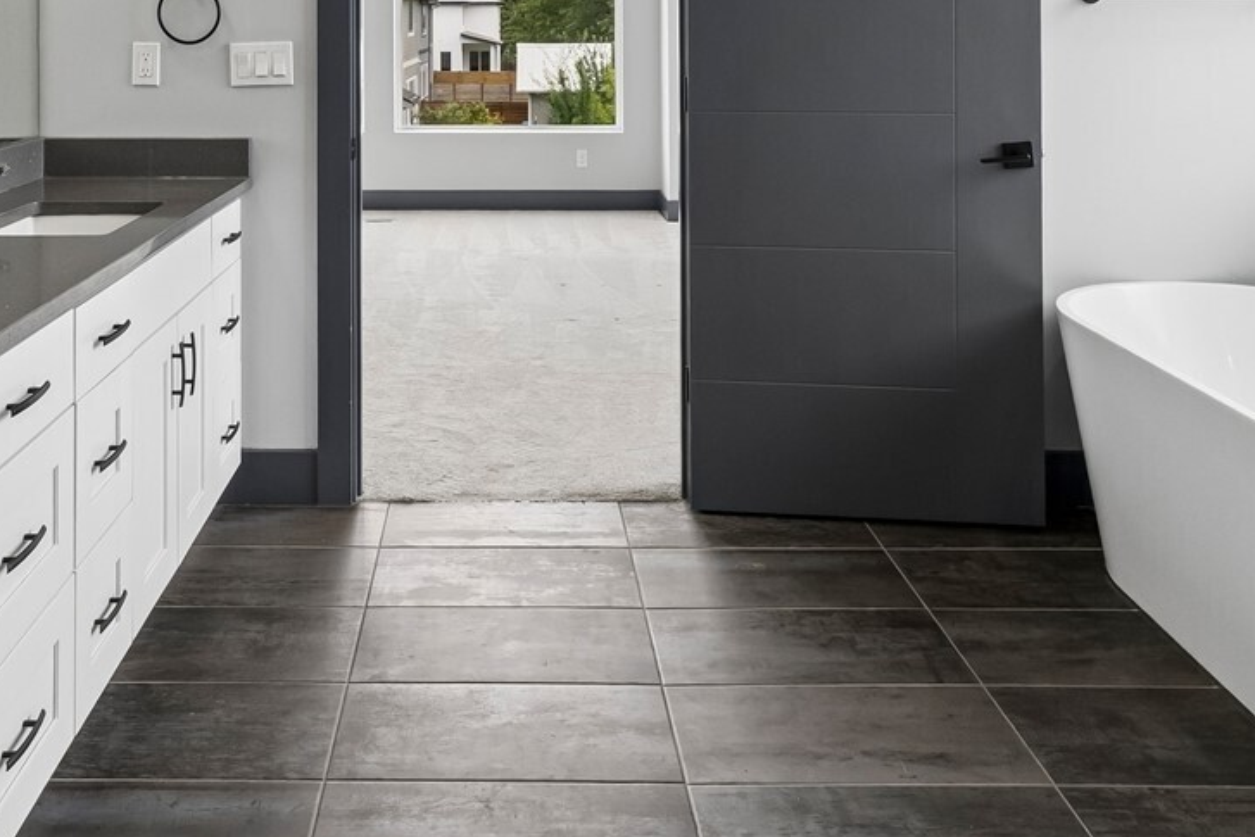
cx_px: 460
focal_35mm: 35
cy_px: -22
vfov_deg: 34.1
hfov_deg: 53.7
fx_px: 1220
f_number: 9
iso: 250
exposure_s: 1/20
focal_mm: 10
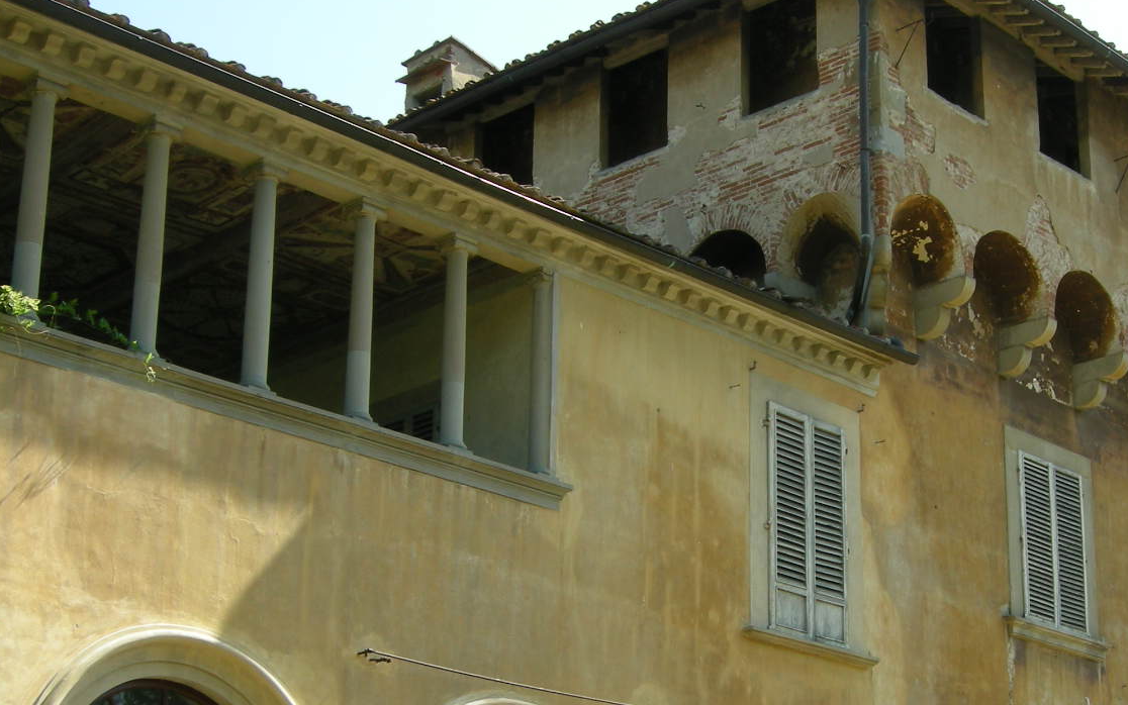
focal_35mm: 70
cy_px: 632
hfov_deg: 29.0
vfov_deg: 18.3
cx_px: 831
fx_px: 2152
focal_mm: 7.5
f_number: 4.3
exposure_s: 1/169
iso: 64
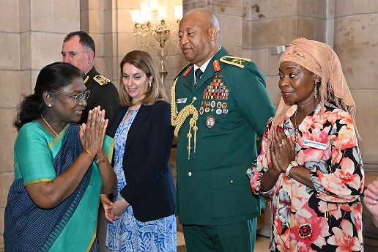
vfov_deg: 36.9
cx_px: 189
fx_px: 378
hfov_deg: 53.1
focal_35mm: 36
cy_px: 126
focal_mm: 24
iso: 1600
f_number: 4
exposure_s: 1/250
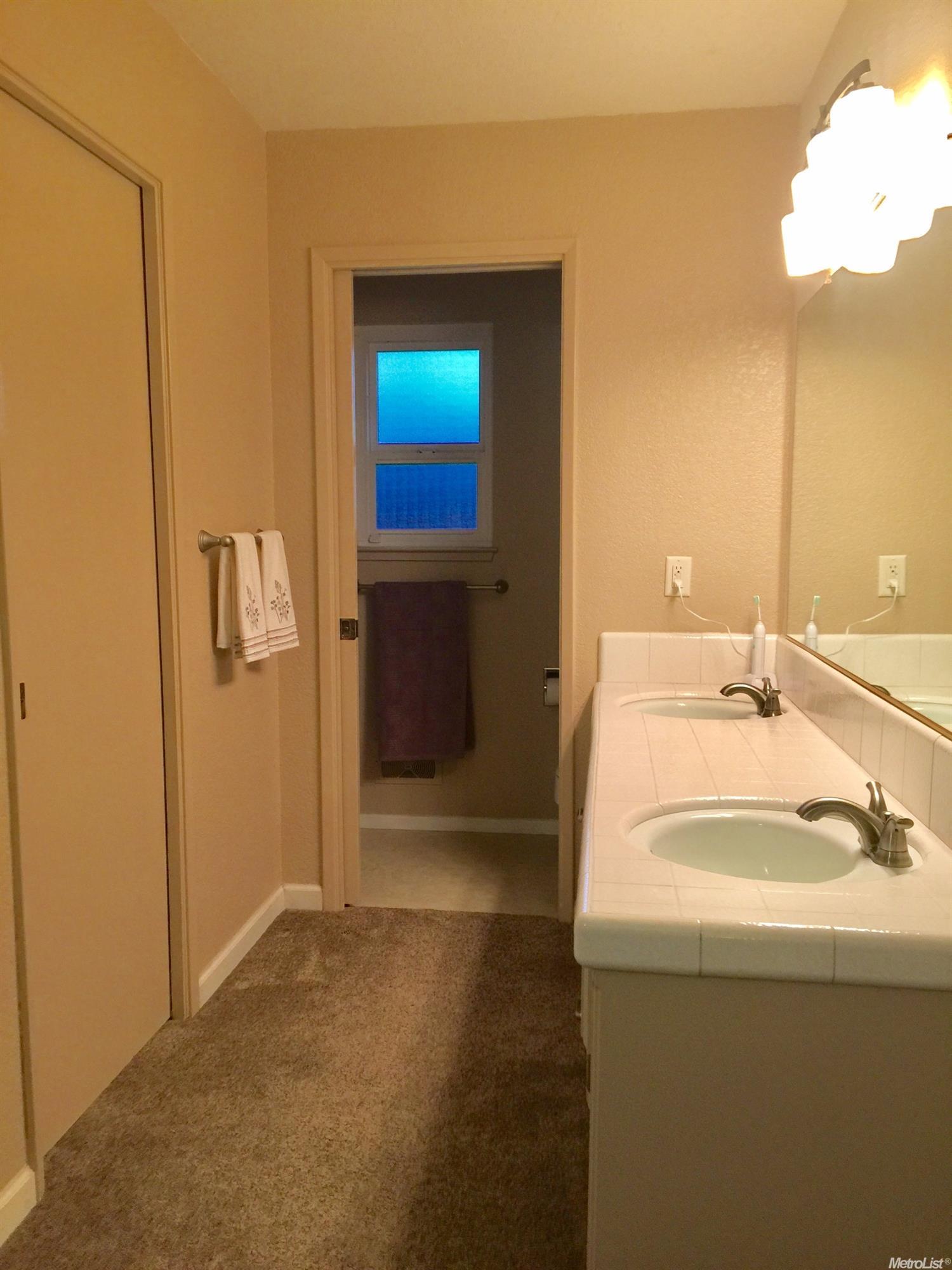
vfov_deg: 61.7
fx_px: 1063
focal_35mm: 29
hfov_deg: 48.2
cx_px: 476
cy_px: 635
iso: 40
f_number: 2.2
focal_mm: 4.15
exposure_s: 1/15
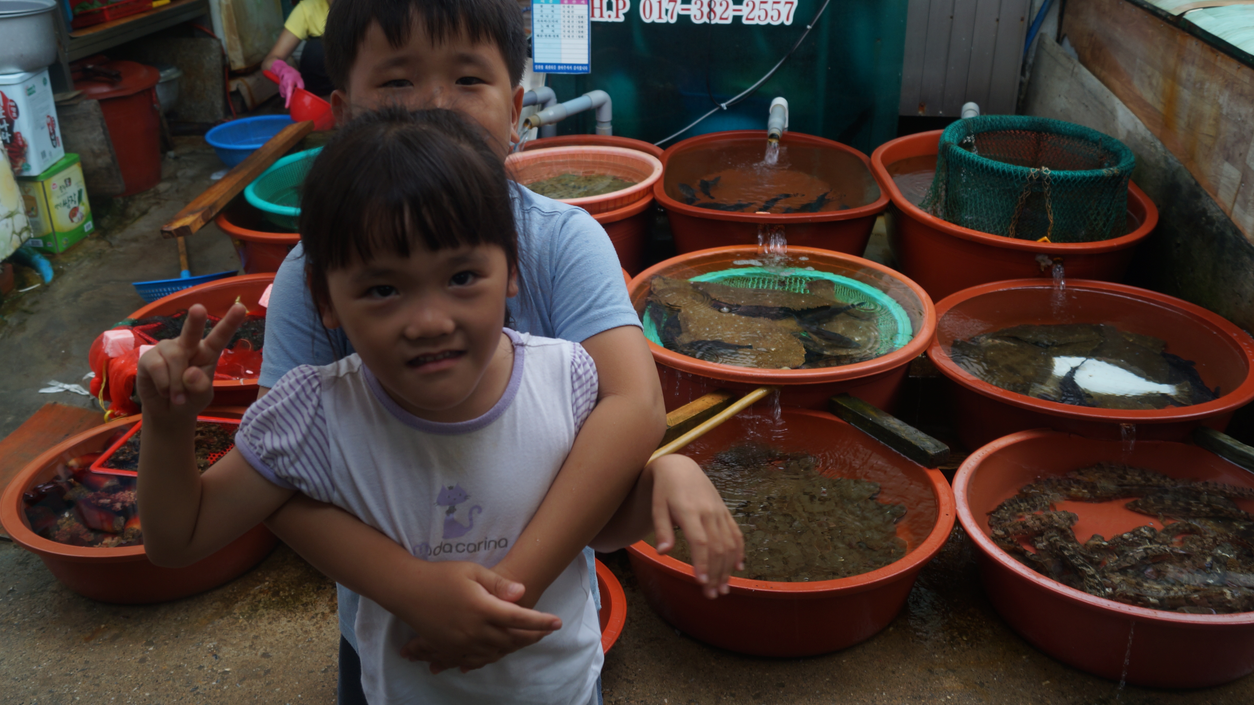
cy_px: 307
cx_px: 632
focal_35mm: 32
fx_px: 1064
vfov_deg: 36.6
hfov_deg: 61.0
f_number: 4
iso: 100
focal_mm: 20
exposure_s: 1/80
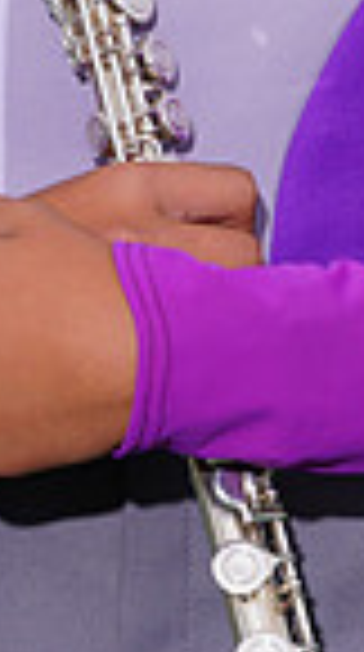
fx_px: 18336
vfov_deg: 2.0
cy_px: -499
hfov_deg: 1.1
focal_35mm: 1063
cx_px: 79
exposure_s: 1/160
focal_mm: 253
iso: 200
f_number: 5.6
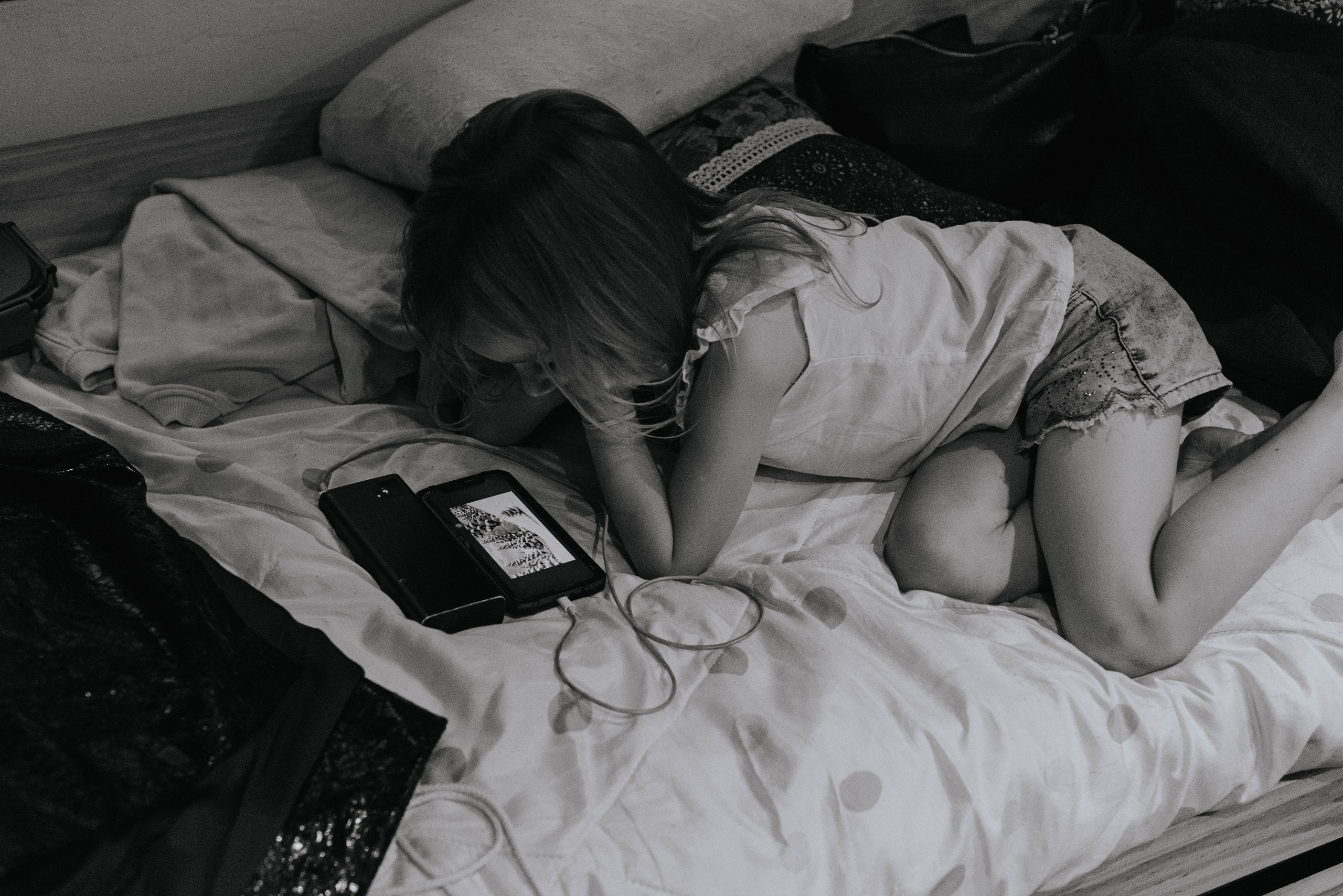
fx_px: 1866
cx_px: 672
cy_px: 448
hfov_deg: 39.6
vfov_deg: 27.0
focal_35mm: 50
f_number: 3.5
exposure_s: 1/160
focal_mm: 50
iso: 3200
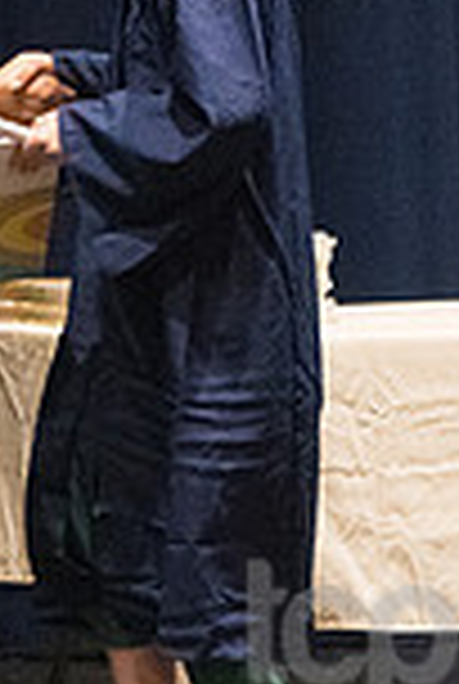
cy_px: 194
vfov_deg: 3.7
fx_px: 10508
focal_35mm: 552
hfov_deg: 2.5
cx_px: -142
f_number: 4.5
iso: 8000
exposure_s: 1/250
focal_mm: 125
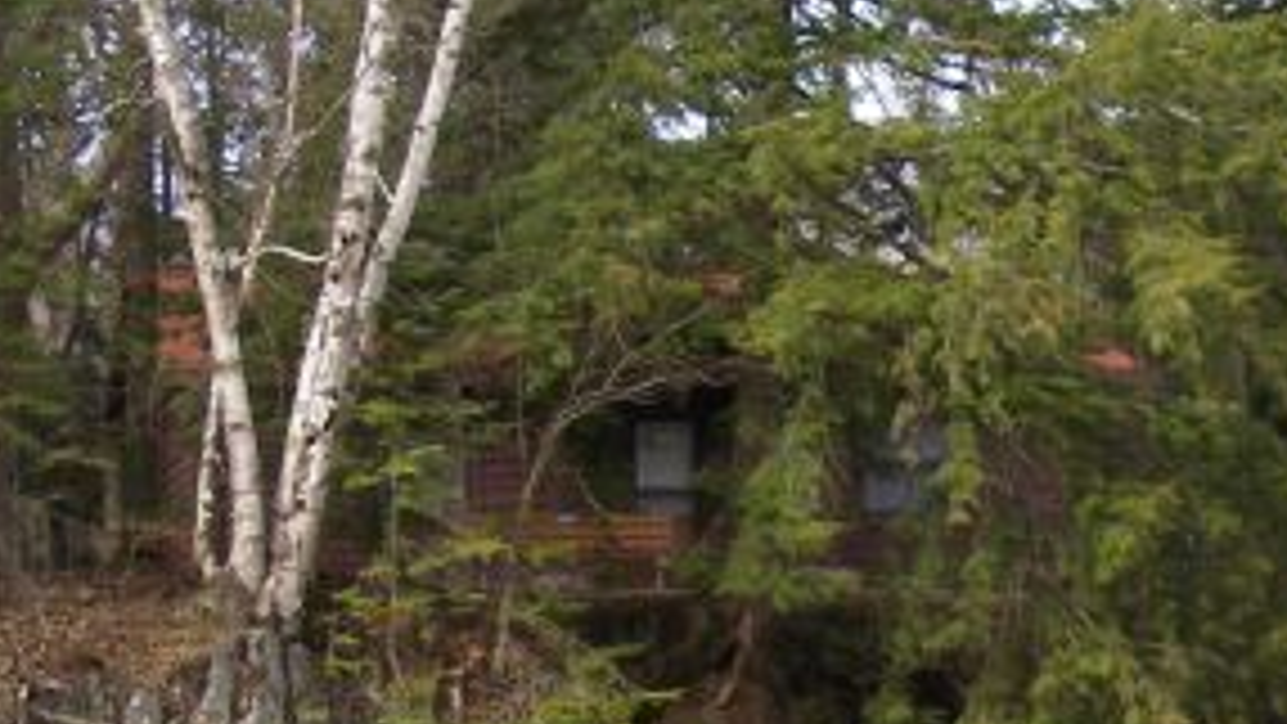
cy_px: 841
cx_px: 1134
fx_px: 3959
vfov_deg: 10.3
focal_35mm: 116
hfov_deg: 18.2
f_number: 3.3
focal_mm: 6.3
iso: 64
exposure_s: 1/200
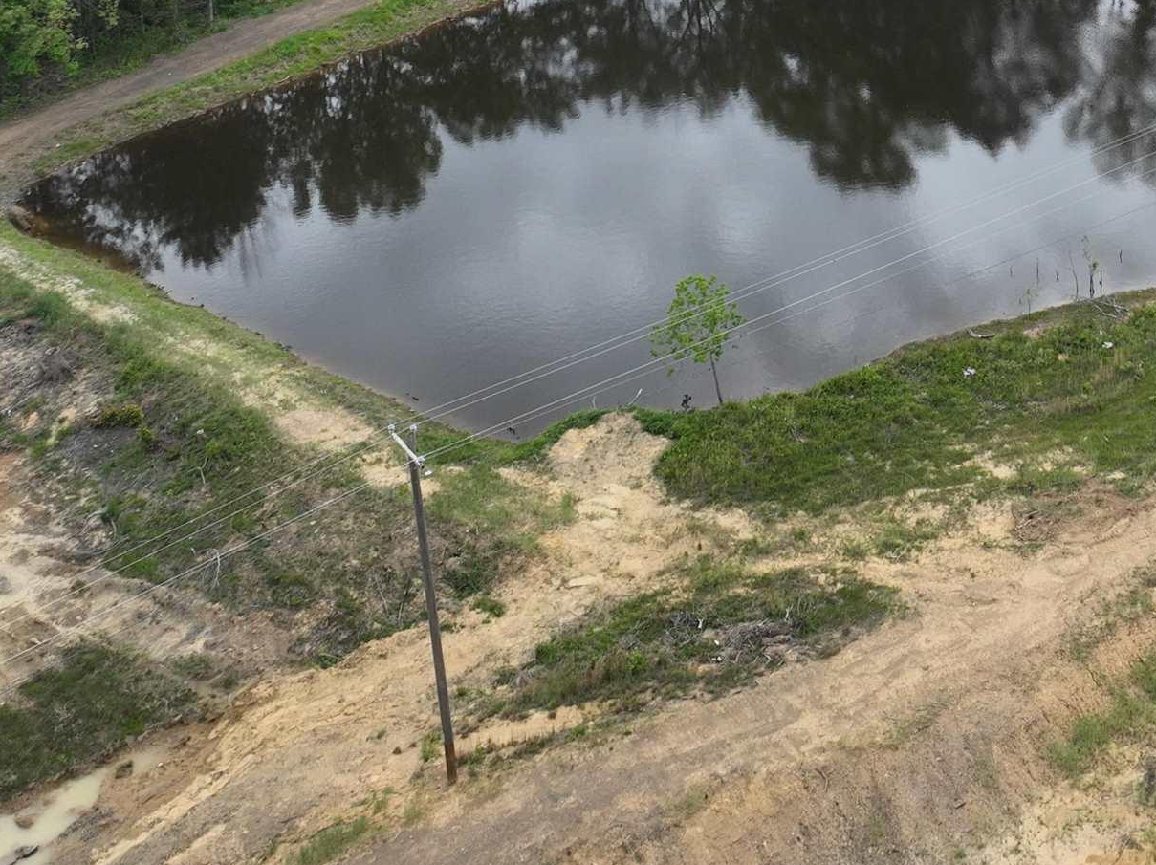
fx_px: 2036
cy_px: -225
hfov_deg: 30.0
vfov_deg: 21.9
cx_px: 1100
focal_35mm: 61
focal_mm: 12.29
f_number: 2.8
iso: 200
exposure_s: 1/2000
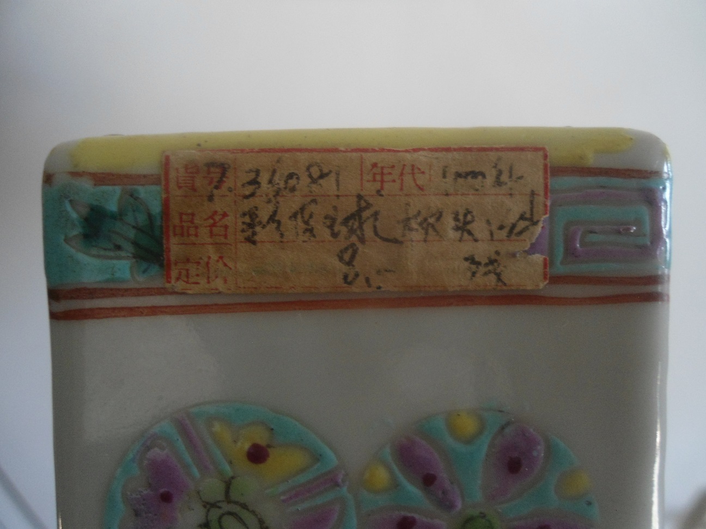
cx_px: 353
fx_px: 530
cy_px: 264
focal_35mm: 26
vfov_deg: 53.1
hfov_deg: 67.3
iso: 200
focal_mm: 4.7
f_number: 2.8
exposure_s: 1/30
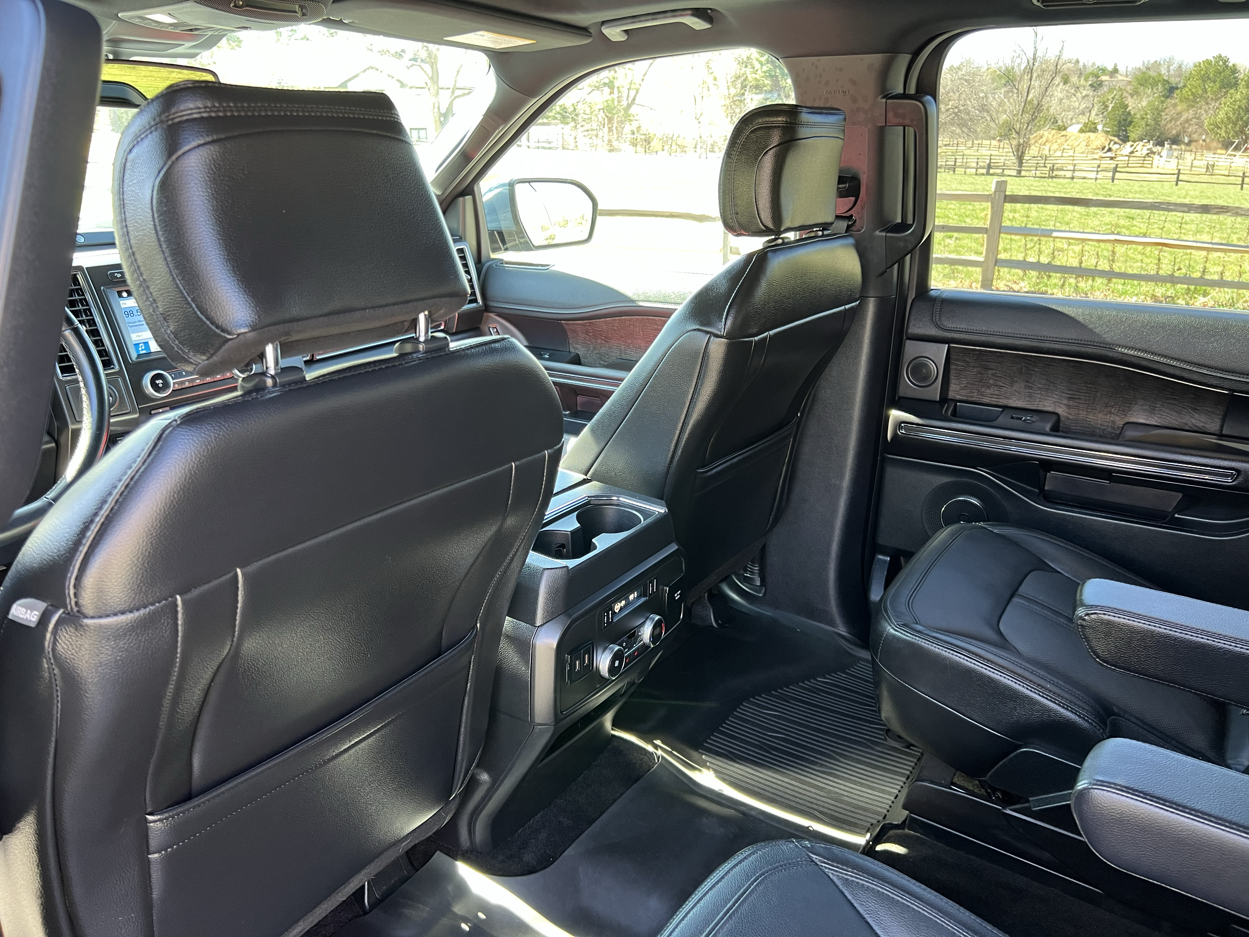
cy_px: 468
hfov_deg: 67.3
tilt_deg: -20.9
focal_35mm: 26
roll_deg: +0.2
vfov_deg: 53.1
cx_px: 624
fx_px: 938
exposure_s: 1/76
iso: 125
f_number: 1.5
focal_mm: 5.7
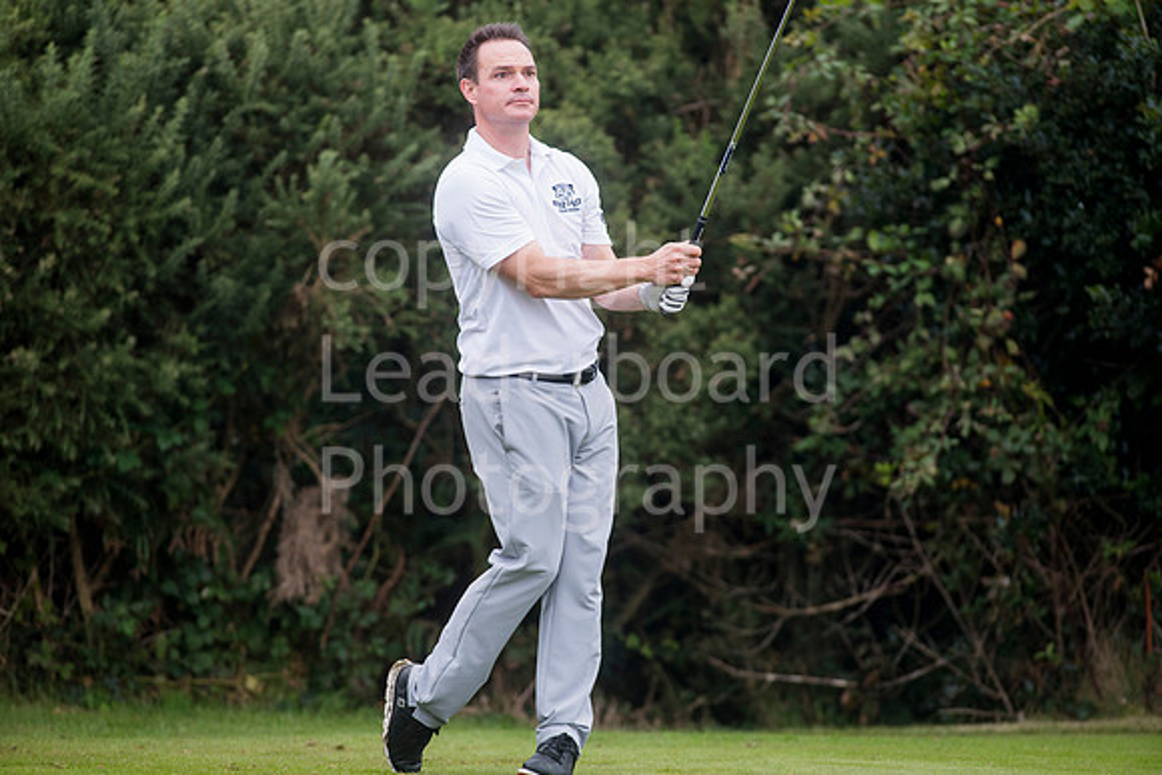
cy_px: 388
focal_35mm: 300
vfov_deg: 4.6
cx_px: 581
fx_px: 9685
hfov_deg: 6.9
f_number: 5
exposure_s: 1/1600
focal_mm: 300
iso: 800
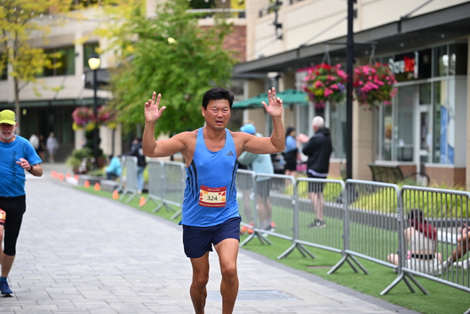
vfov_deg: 13.0
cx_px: 227
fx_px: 1371
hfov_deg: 19.5
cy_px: 162
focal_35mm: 105
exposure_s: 1/1600
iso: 640
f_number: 2.8
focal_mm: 101
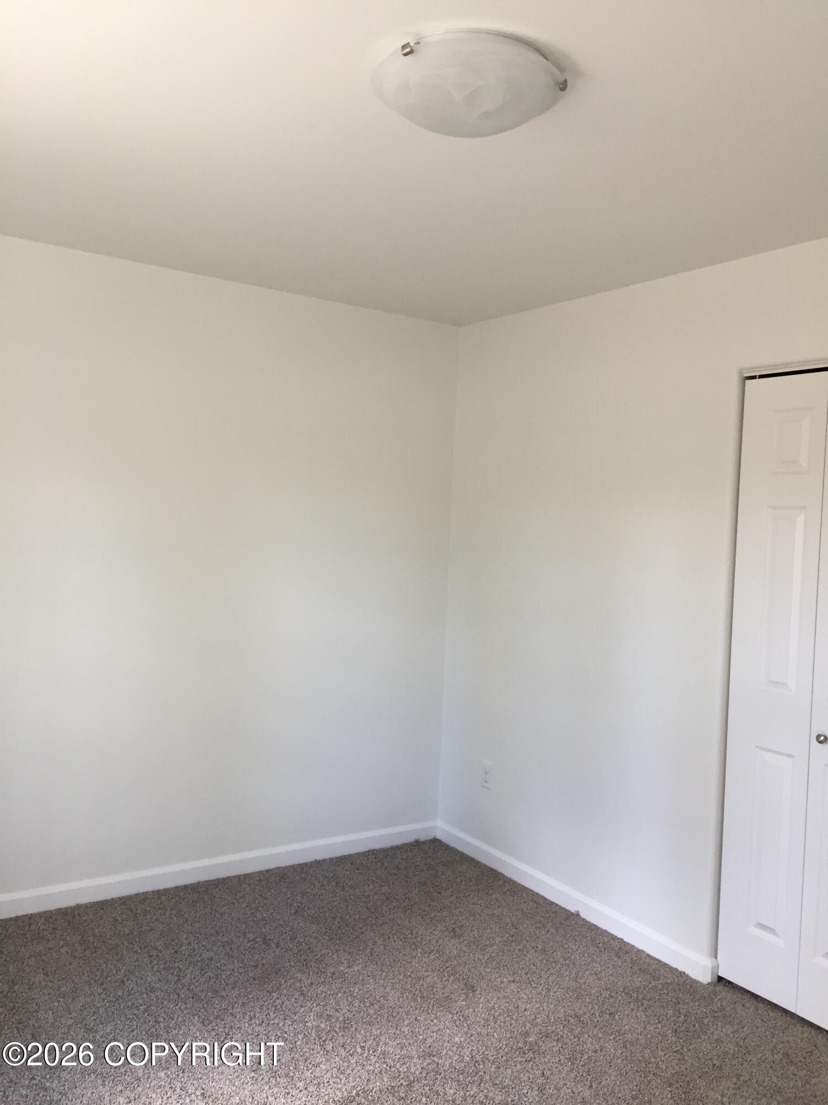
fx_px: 925
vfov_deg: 61.7
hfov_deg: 48.2
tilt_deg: -0.2
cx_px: 414
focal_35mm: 29
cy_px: 552
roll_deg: -2.7
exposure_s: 1/30
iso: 32
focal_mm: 4.15
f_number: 2.2
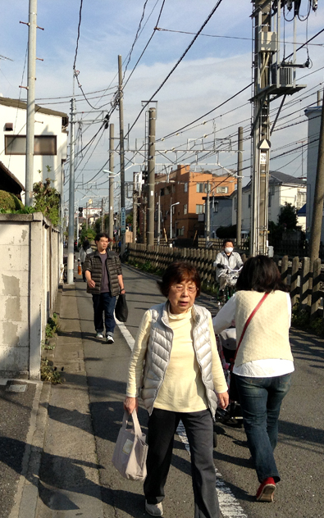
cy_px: 259
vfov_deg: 42.6
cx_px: 61
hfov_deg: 26.9
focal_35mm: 47
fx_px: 664
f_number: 2.4
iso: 32
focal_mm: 3.3
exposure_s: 1/1054
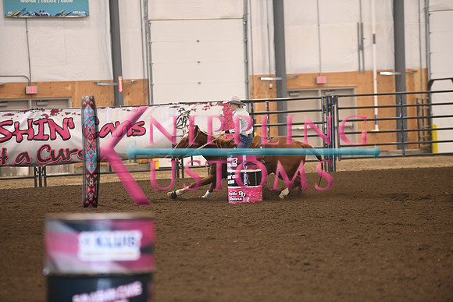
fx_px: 2517
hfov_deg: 10.3
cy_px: 151
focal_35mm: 200
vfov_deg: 6.9
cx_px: 226
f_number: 3.2
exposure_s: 1/250
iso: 1600
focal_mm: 200
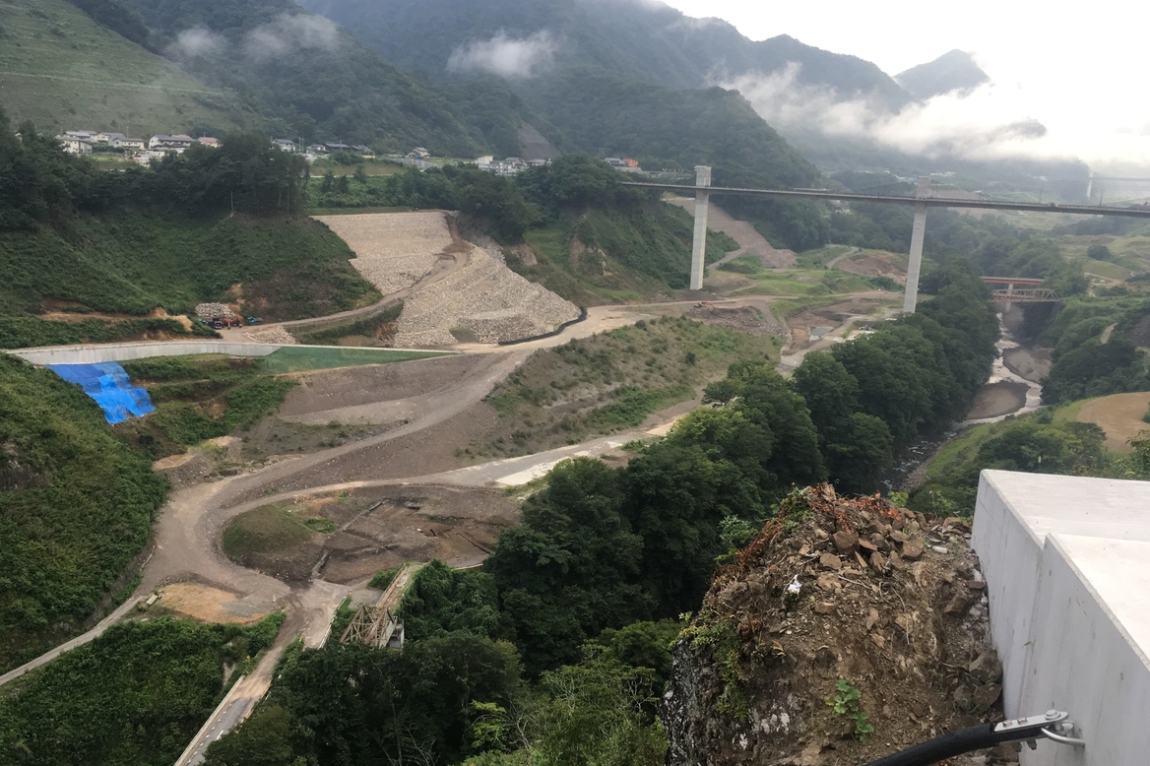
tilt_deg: -12.5
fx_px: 990
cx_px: 578
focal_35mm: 31
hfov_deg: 60.3
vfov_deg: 42.3
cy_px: 393
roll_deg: -4.1
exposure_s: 1/120
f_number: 2.2
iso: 40
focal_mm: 4.15
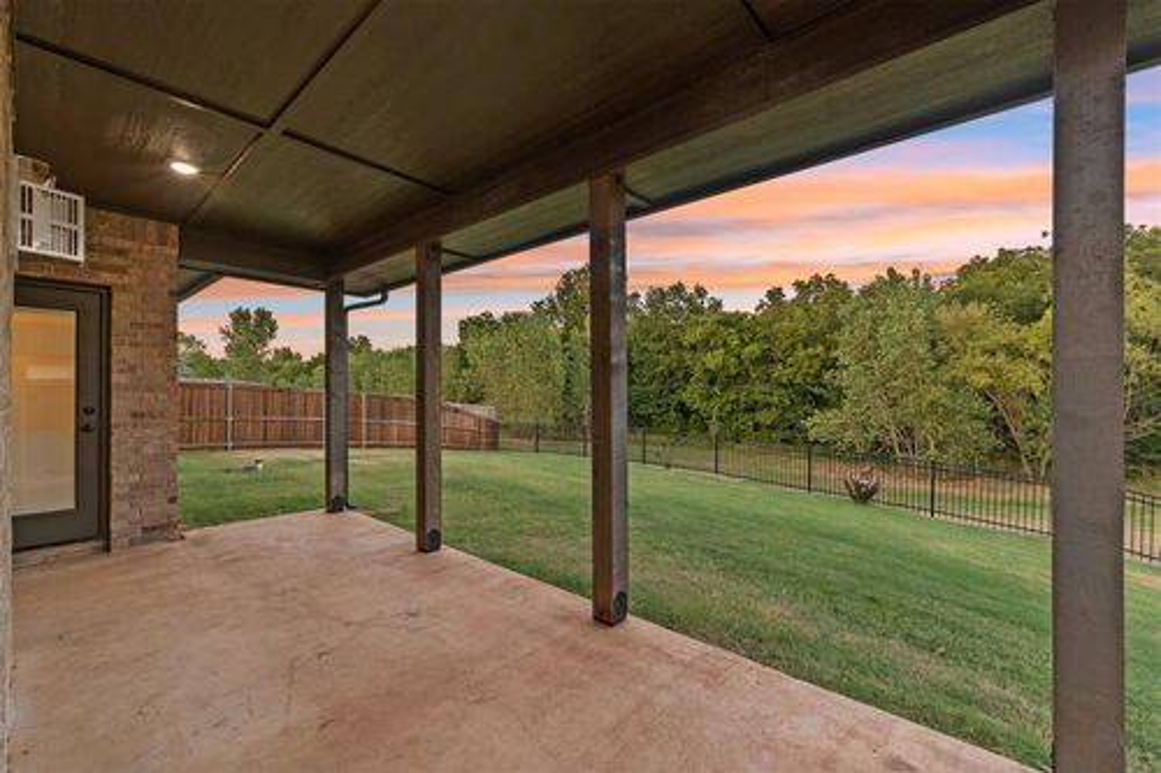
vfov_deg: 77.3
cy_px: 386
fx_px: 484
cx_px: 580
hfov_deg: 100.4
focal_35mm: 15
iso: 200
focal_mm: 10
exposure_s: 1/4
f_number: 8
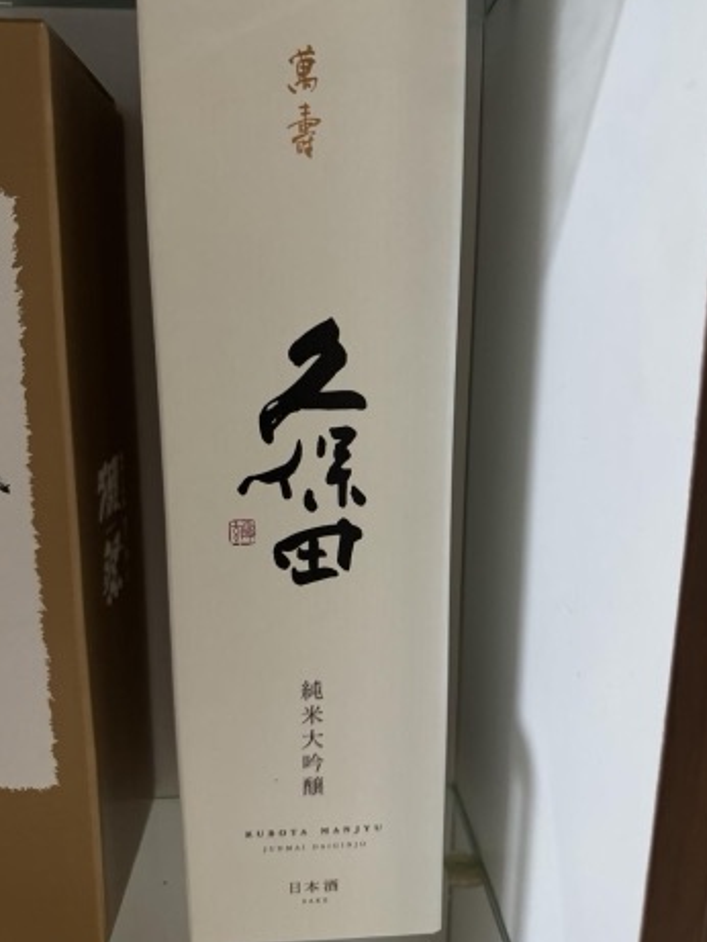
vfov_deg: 69.4
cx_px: 351
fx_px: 680
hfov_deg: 54.9
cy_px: 470
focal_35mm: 25
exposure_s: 1/40
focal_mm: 6.76
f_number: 1.78
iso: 800
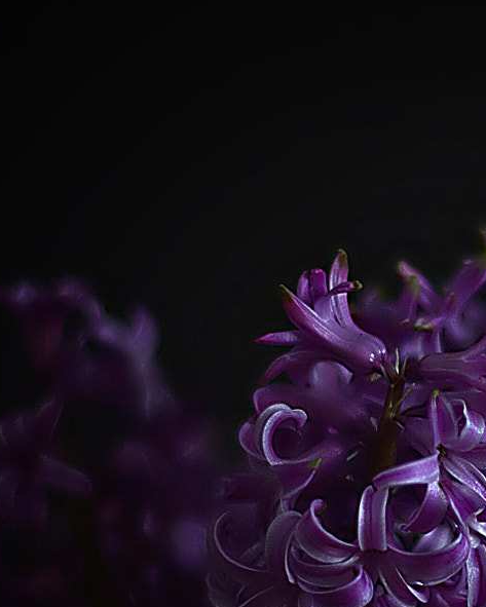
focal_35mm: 127
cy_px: 466
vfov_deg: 15.1
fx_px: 2283
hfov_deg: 12.1
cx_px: 435
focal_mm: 50
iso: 280
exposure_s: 1/50
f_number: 1.6
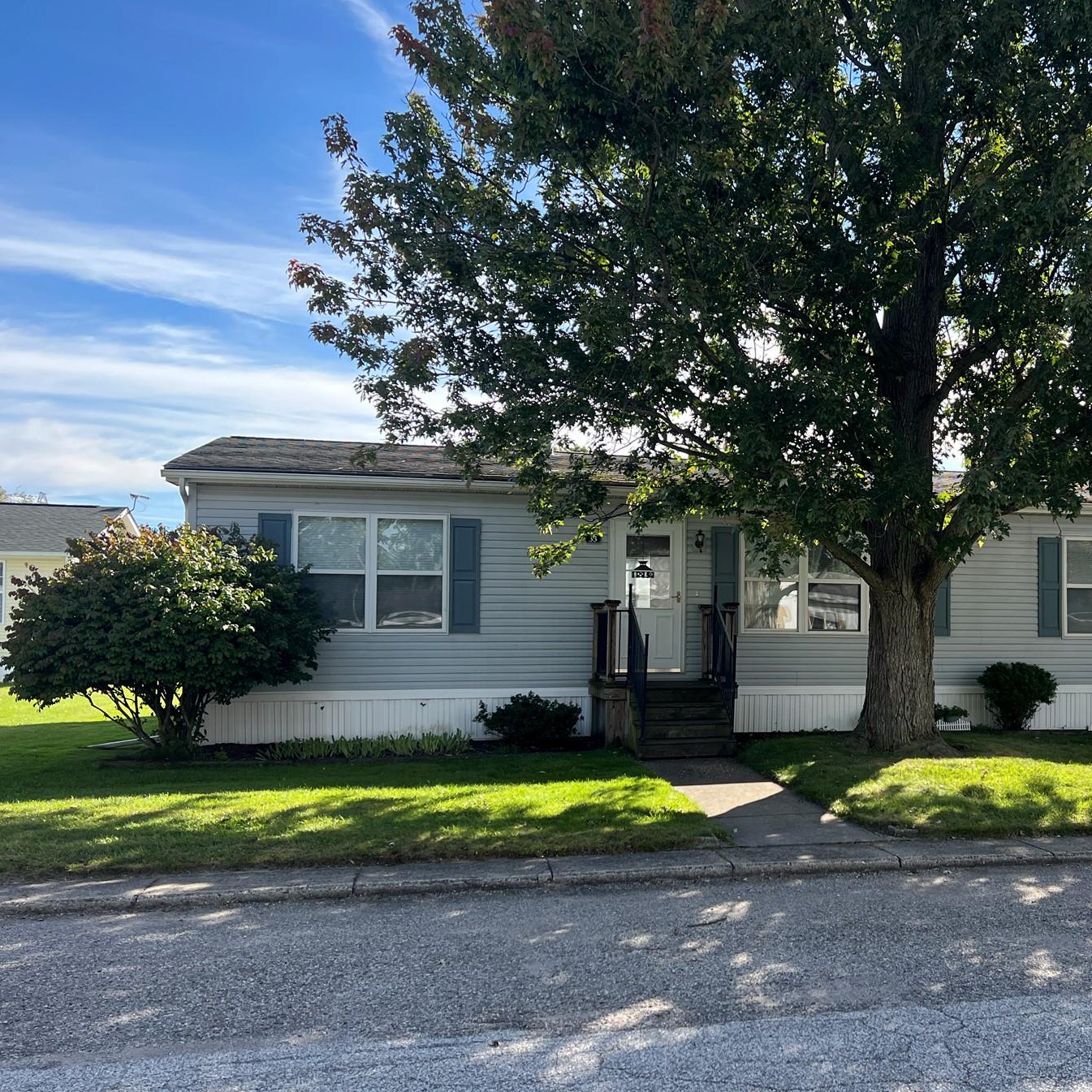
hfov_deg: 45.7
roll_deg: +0.0
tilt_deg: +0.9
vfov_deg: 47.2
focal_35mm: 35
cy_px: 591
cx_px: 806
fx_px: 1249
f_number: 1.5
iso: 50
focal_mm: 5.7
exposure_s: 1/1147
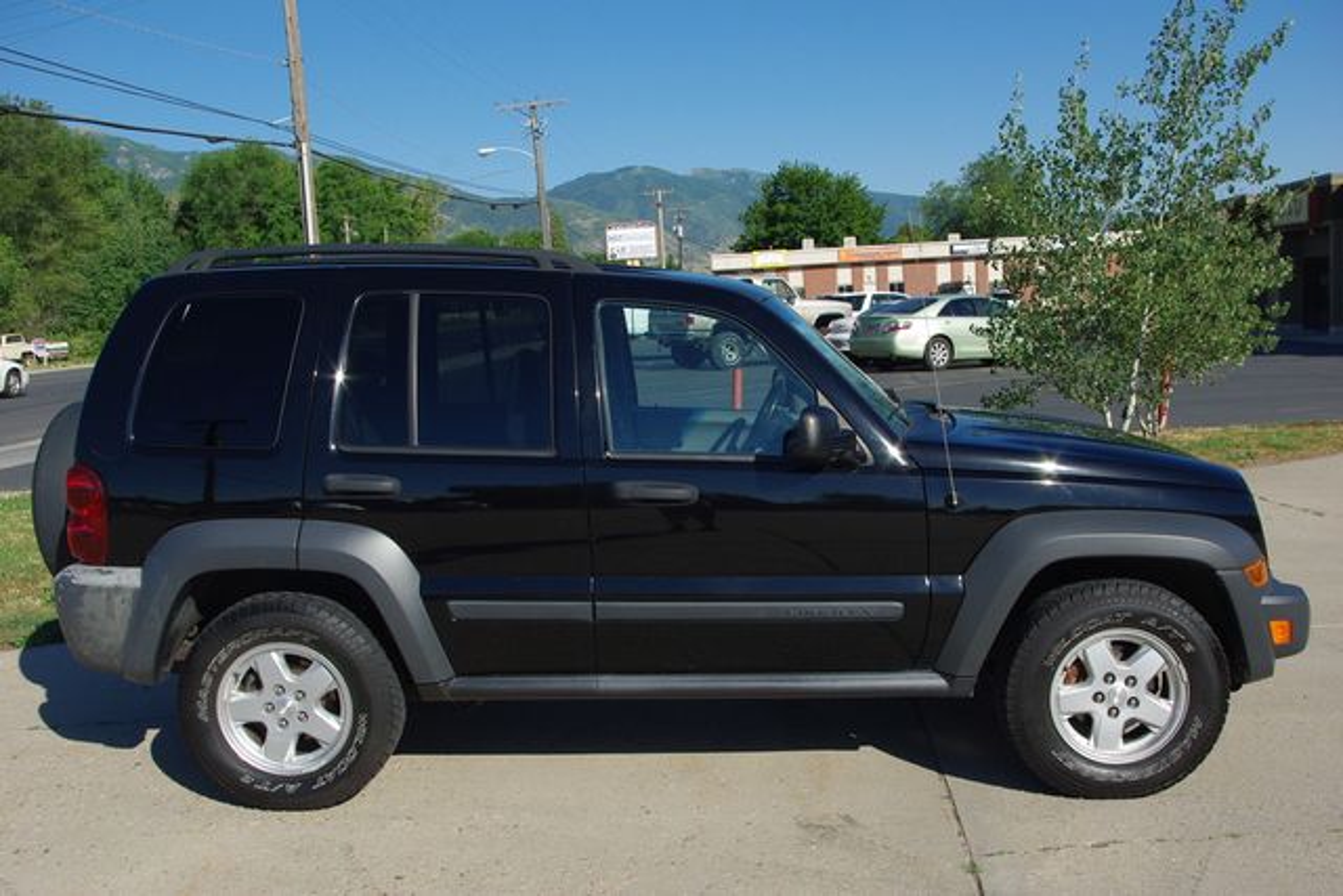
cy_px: 448
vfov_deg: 38.9
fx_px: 1269
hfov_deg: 55.8
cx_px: 672
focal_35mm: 34
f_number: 8
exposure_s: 1/250
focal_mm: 23.13
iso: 100
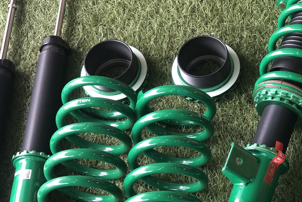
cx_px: 206
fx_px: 856
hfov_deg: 19.9
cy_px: 135
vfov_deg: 13.4
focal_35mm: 102
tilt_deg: -59.7
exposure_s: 1/30
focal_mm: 6.6
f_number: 2.8
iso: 40
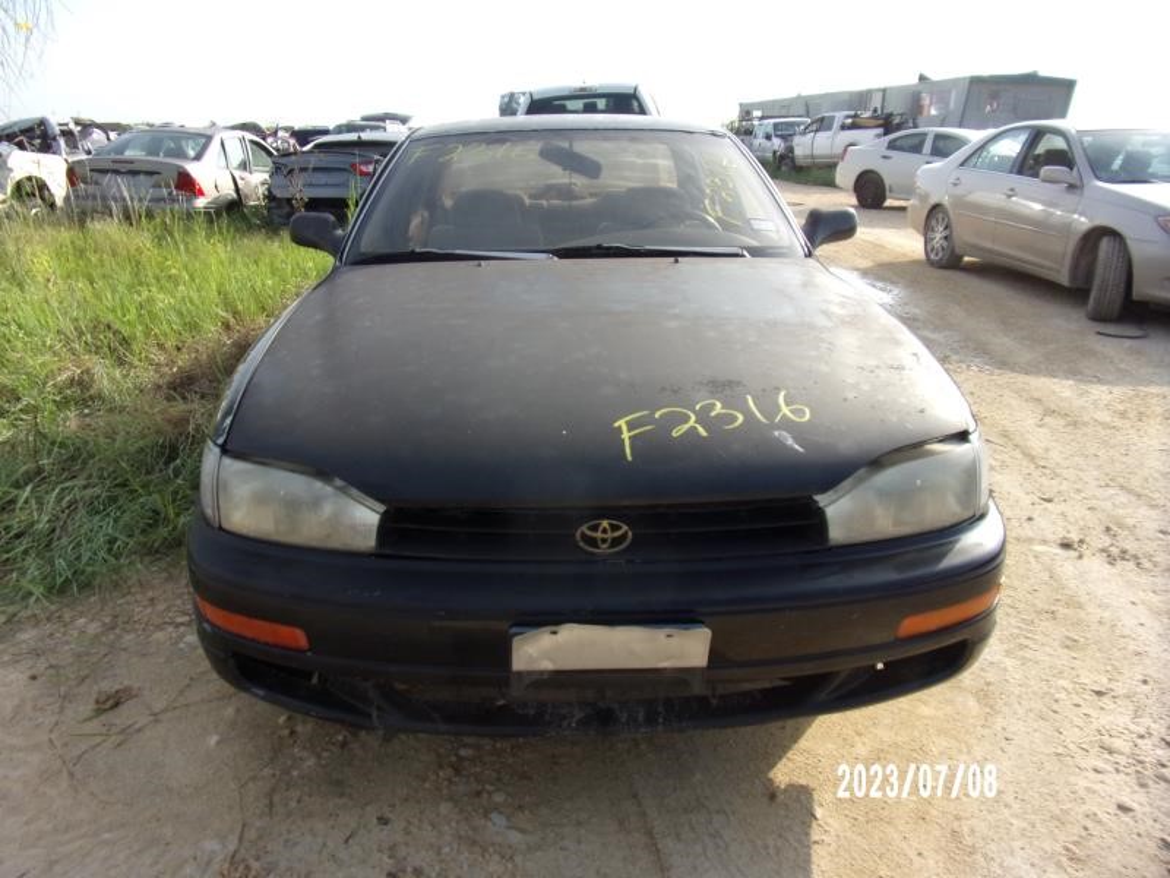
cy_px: 439
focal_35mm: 24
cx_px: 585
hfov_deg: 71.6
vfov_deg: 56.8
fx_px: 811
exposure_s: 1/600
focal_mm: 4.3
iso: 80
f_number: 3.3
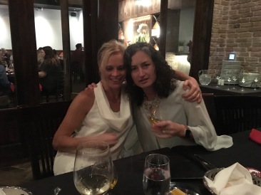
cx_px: 130
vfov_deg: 48.2
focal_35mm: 29
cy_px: 98
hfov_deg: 61.7
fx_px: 219
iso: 1600
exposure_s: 1/15
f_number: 2.2
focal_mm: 4.15
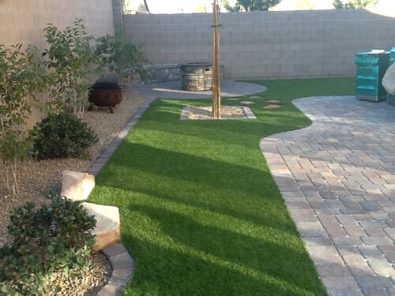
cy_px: 148
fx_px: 365
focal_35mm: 32
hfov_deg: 56.8
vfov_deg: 44.2
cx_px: 198
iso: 64
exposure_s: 1/132
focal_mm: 2.03
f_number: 2.4
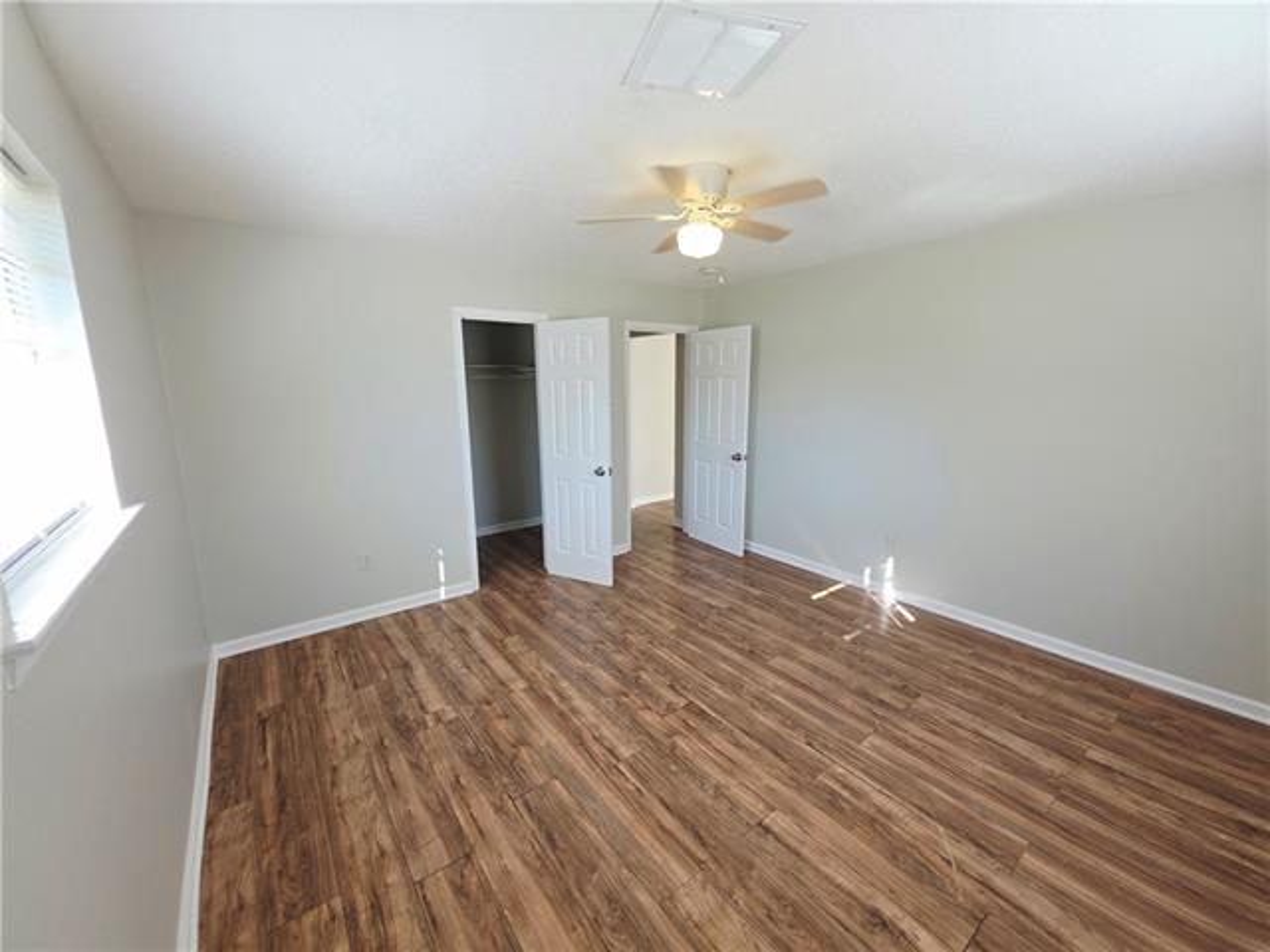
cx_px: 635
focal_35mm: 13
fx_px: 477
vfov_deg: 89.9
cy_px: 476
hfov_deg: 106.2
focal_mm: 2.2
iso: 50
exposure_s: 1/120
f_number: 1.9
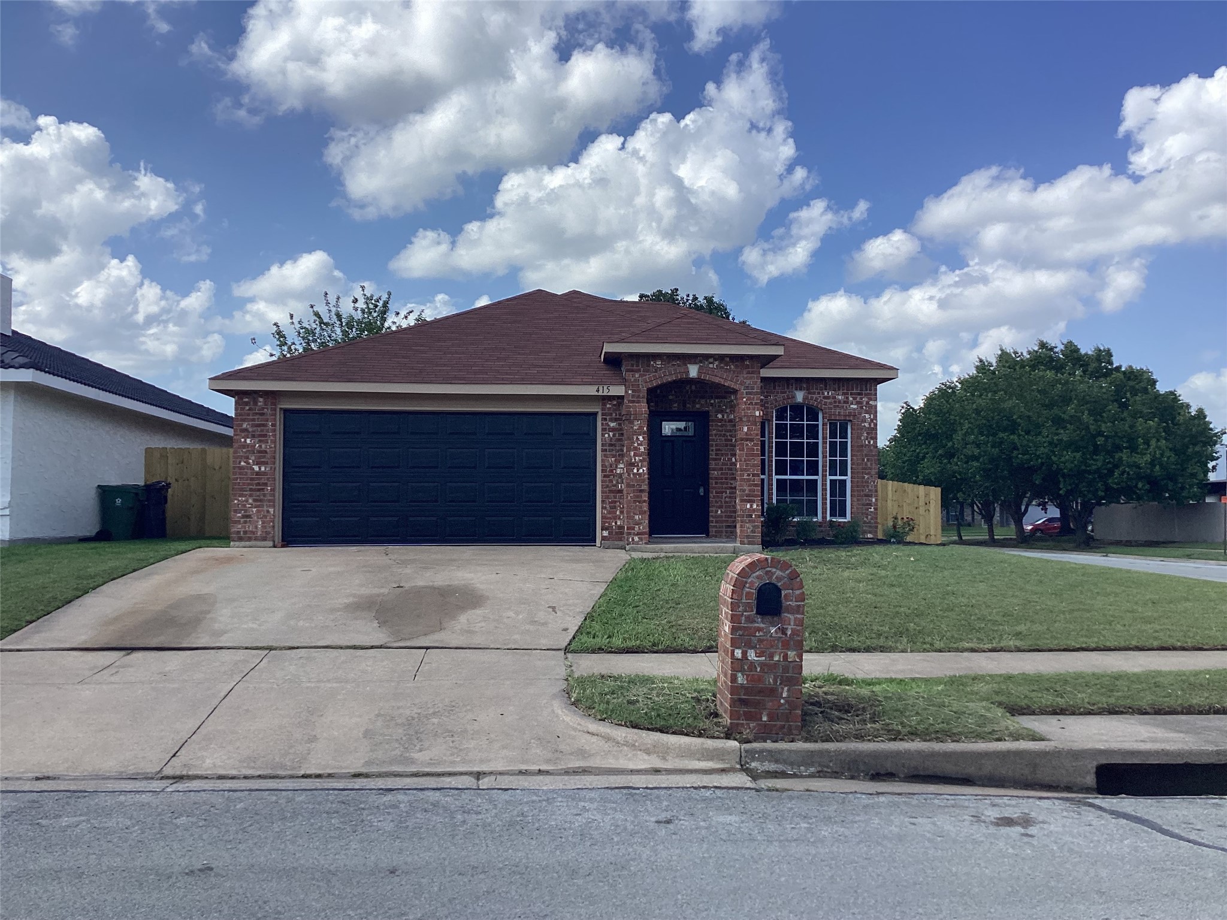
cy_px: 460
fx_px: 1099
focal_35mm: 31
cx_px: 614
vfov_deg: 45.4
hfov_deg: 58.4
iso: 25
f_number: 2.4
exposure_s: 1/1508
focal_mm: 3.3
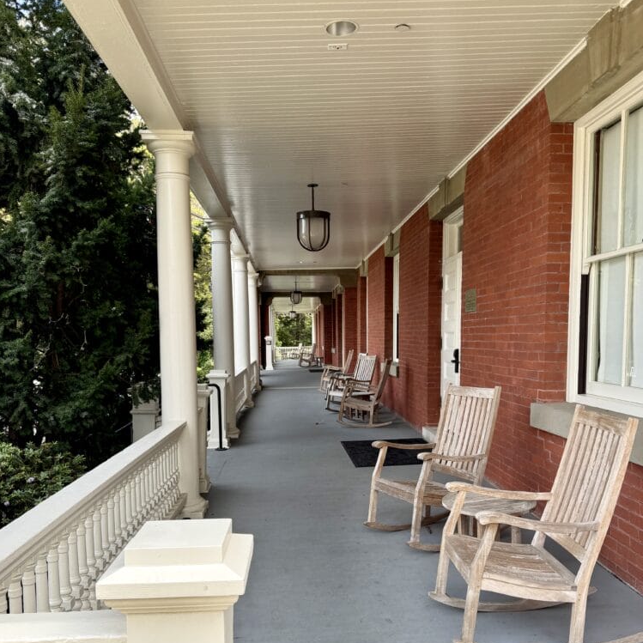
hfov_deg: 55.6
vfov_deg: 55.1
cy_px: 394
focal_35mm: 29
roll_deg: -1.5
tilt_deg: -7.2
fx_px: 609
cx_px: 327
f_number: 1.78
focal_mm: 6.76
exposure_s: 1/715
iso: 80
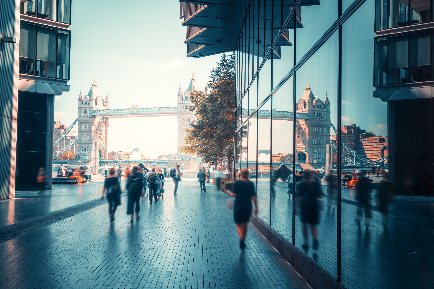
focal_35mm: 44
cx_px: 217
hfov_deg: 44.5
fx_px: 530
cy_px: 144
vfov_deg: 30.5
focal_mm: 44
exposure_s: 1/50
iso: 100
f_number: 10
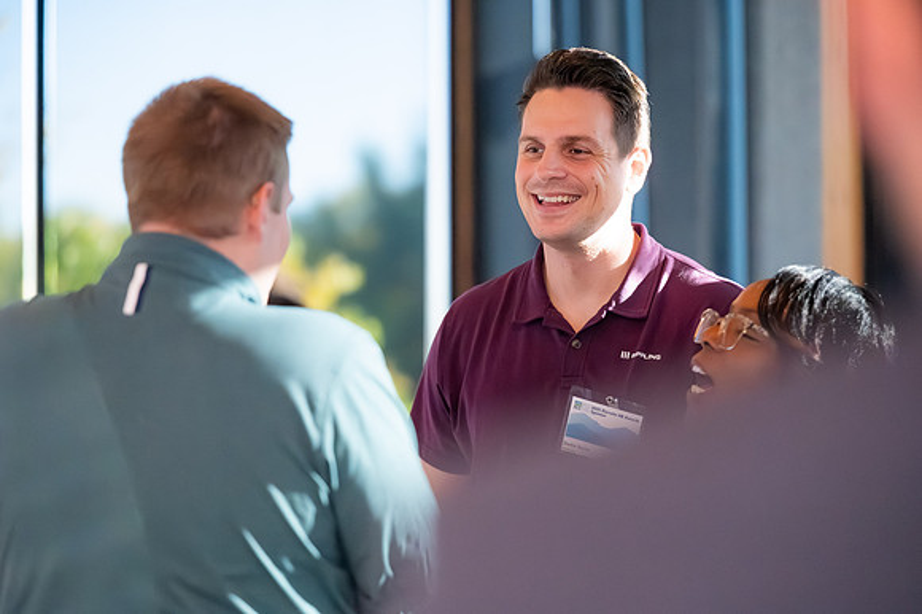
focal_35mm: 120
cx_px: 463
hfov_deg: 17.1
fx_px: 3071
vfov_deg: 11.4
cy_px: 294
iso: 5000
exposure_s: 1/4000
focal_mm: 115
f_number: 2.8
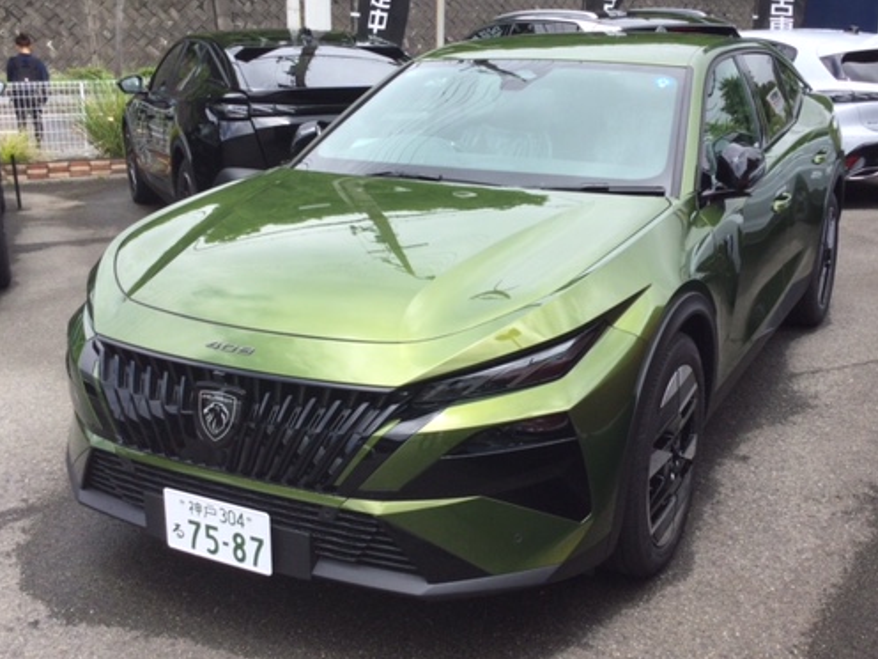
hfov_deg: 46.8
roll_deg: -1.2
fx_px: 1015
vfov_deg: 35.9
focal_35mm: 40
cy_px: 305
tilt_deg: -16.8
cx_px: 467
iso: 25
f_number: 2.4
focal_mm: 3.3
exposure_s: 1/586
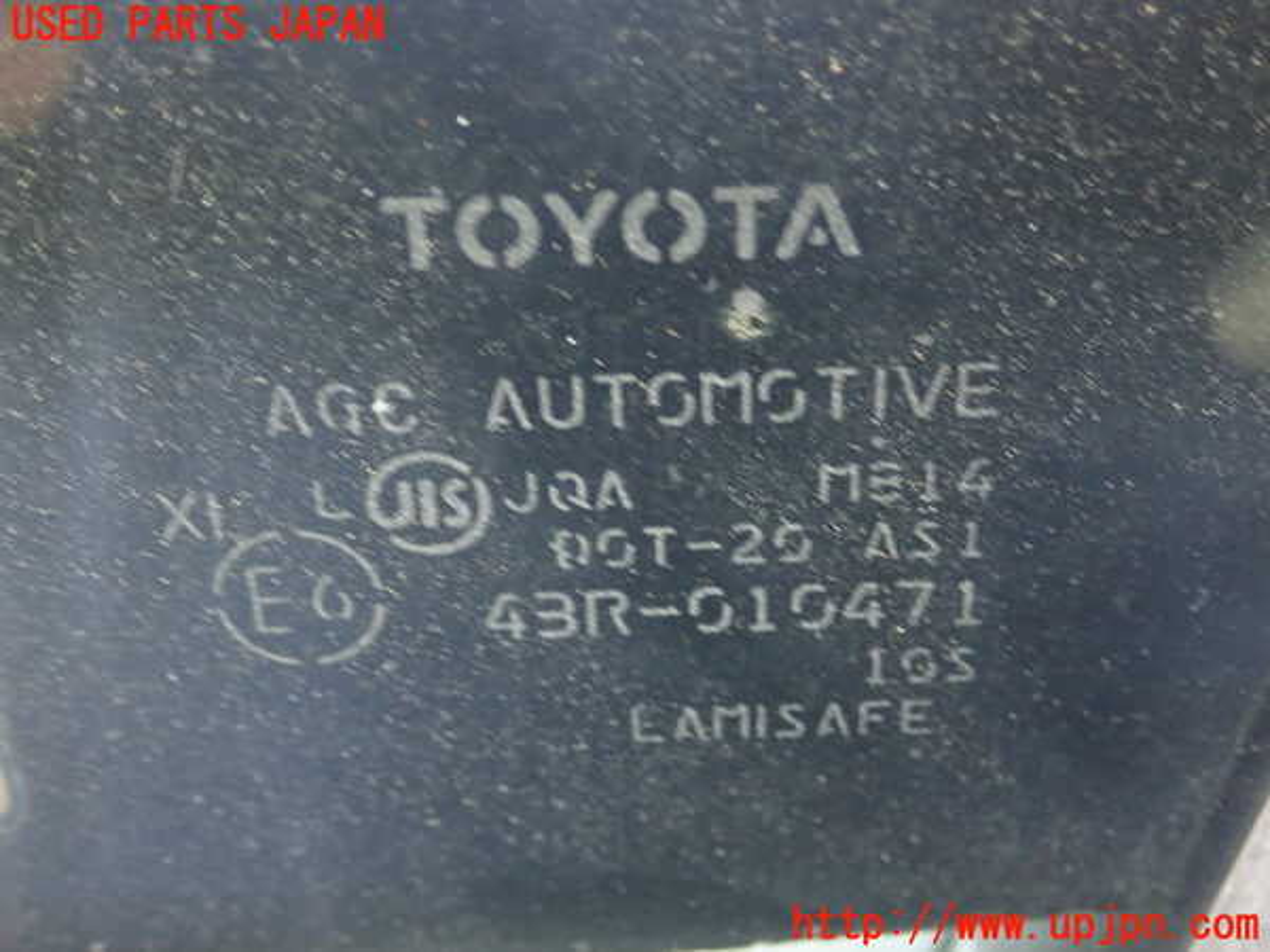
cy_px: 476
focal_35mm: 49
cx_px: 635
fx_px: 1798
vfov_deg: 29.7
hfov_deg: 38.9
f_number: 3.2
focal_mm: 8.99
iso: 1000
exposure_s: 1/13
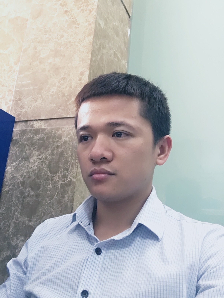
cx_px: 112
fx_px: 267
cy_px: 149
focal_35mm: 31
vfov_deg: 58.3
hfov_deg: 45.4
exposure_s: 1/33
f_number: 2.2
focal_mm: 2.65
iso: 250
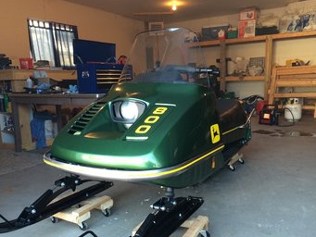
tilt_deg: -11.3
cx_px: 171
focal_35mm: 34
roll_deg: +4.1
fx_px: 310
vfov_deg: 41.7
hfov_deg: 53.9
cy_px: 135
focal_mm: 4.15
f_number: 2.2
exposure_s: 1/30
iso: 50
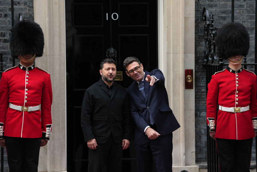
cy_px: 86
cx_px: 128
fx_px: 1178
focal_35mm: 165
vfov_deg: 8.3
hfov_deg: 12.5
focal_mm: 165
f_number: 3.2
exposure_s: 1/1250
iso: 1600
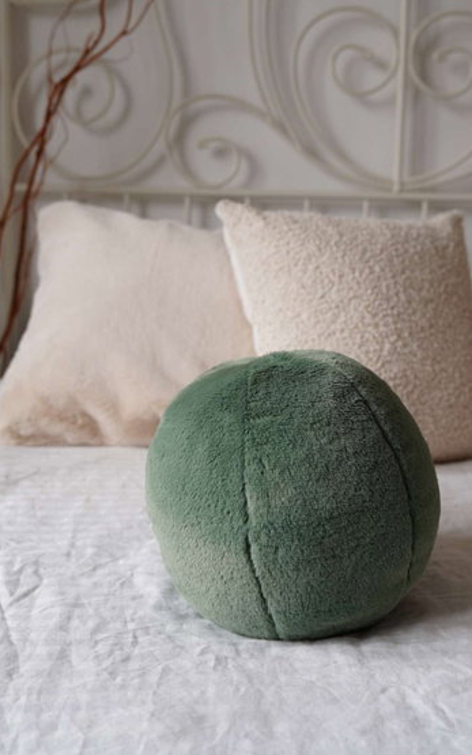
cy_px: 302
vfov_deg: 44.1
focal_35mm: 45
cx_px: 239
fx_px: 926
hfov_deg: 28.6
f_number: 3.5
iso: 320
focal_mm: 35
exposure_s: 1/125
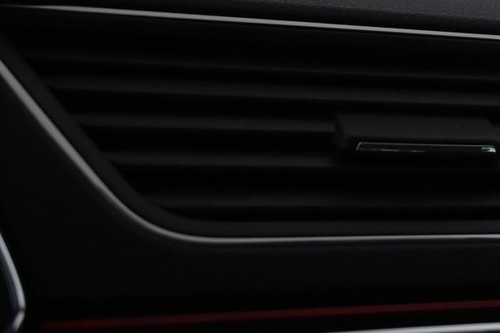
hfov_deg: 27.2
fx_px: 935
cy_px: 133
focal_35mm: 67
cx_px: 562
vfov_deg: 20.2
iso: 320
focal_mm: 17
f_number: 3.5
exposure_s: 1/25
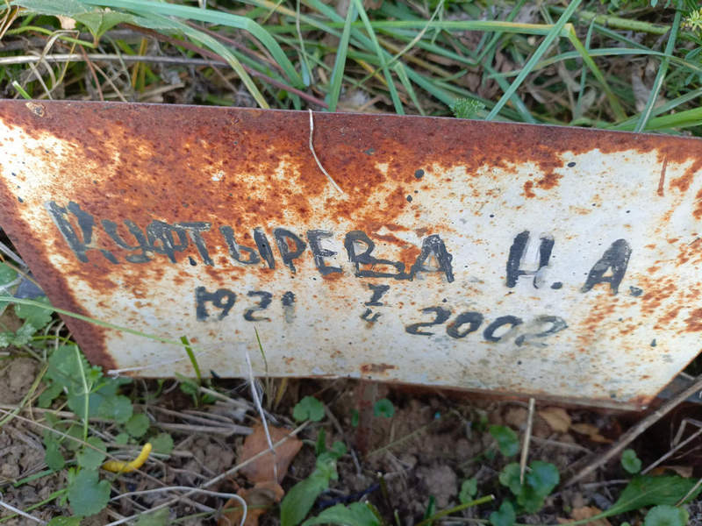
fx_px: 507
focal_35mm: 25
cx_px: 351
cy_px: 263
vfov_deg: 54.9
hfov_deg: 69.4
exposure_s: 1/100
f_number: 1.69
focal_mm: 4.76
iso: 287
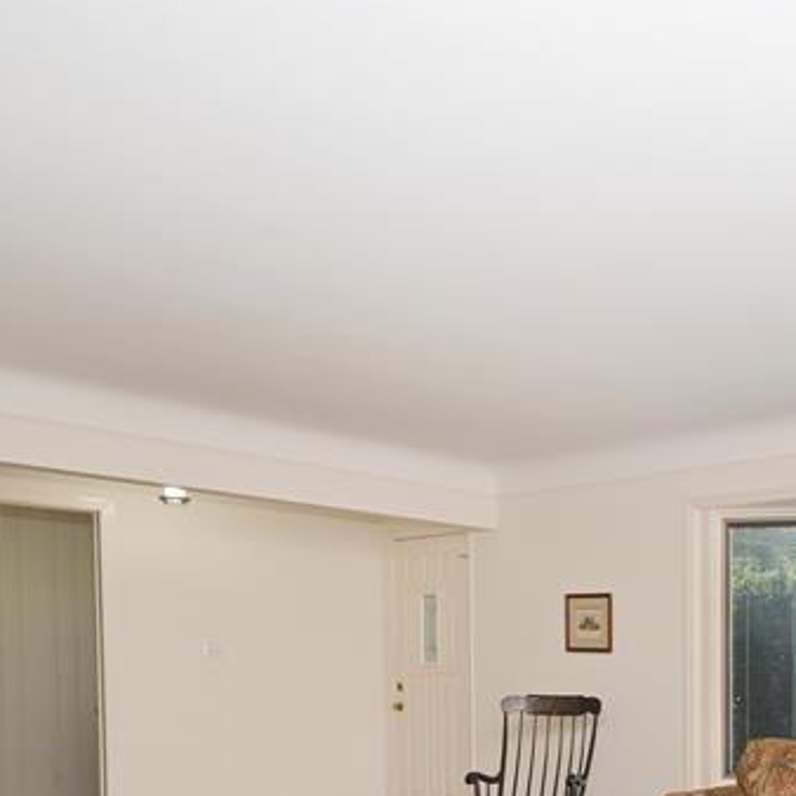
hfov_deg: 37.6
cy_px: 780
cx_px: 897
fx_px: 937
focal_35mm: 36
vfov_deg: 40.8
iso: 160
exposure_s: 1/60
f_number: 7.1
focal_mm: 14
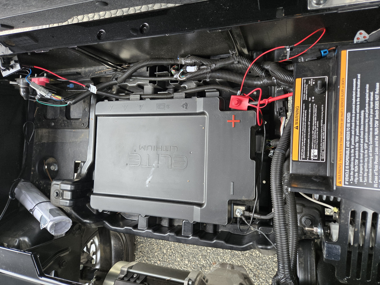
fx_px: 252
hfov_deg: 73.9
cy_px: 142
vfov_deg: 58.9
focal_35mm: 23
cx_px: 190
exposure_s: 1/120
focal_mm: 5.4
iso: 320
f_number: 1.8
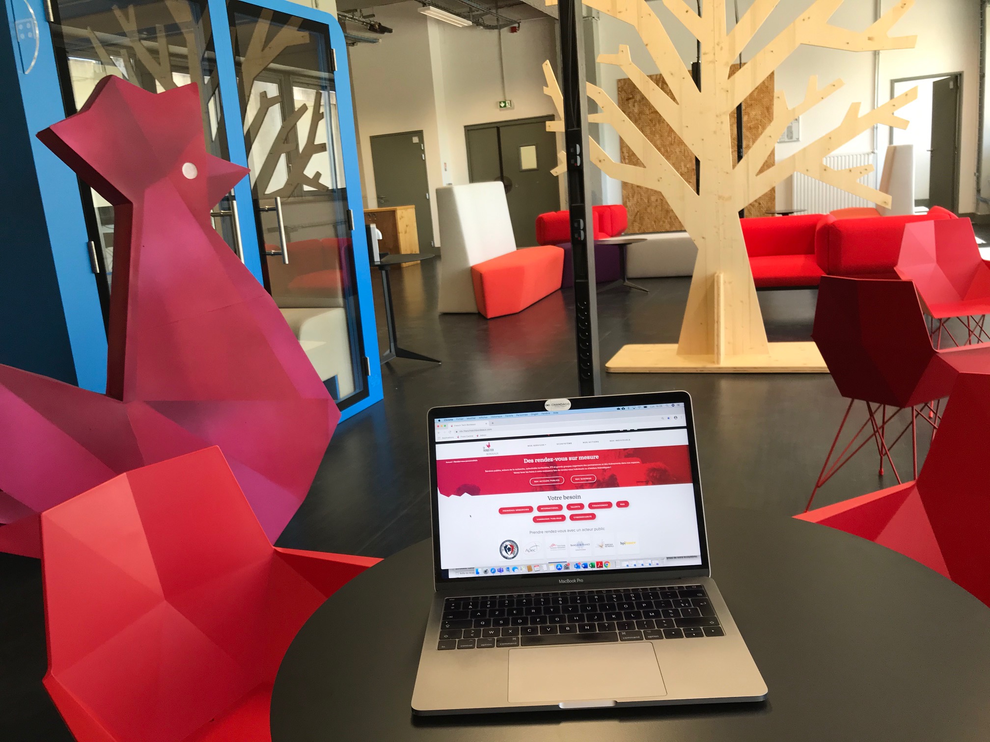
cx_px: 495
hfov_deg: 63.4
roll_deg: +5.3
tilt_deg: -12.5
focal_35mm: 28
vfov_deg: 49.7
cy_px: 371
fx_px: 801
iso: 32
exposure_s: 1/50
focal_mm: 3.99
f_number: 1.8
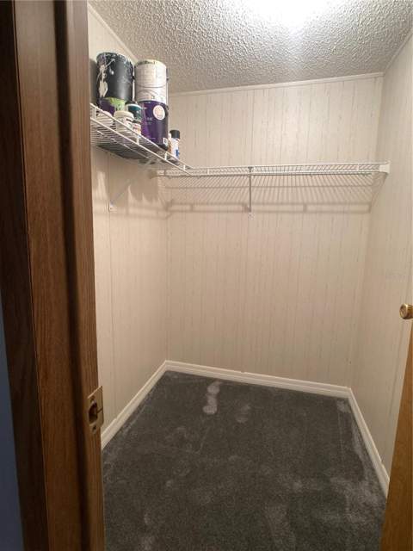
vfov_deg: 63.4
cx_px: 206
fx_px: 445
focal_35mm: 28
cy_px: 276
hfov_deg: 49.7
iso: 64
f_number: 1.8
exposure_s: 1/60
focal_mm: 3.99
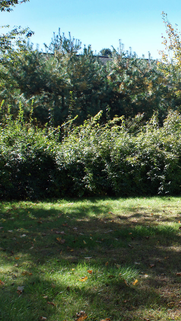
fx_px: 410
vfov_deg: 42.9
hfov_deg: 23.2
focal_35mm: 48
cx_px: 207
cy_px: 158
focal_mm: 18
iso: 200
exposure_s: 1/80
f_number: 6.3
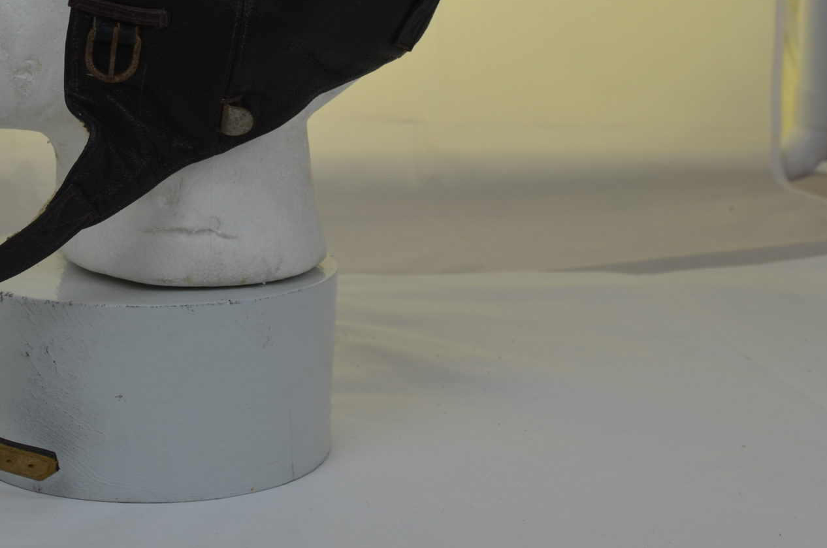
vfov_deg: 14.3
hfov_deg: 21.7
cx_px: 303
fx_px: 2156
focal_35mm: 94
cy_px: 54
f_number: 6.3
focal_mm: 31
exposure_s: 1/160
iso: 200
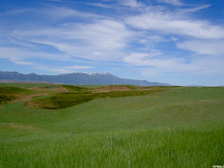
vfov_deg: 36.8
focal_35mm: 39
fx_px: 252
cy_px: 84
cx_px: 112
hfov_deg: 47.9
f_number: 4.7
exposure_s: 1/640
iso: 100
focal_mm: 8
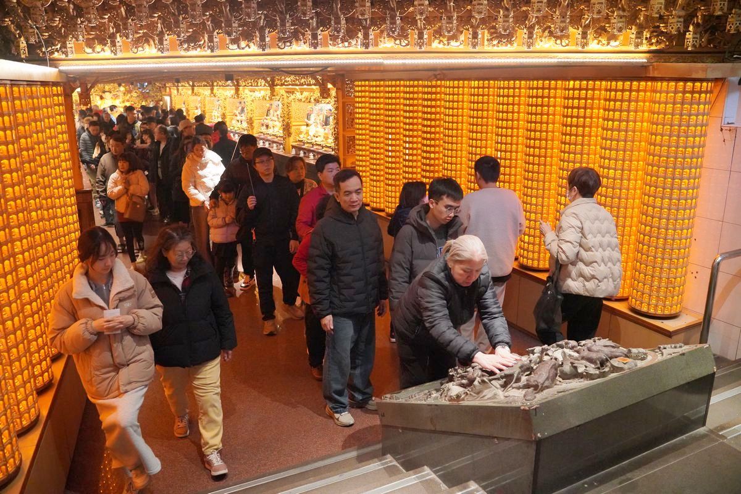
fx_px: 576
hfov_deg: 65.5
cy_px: 247
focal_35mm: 28
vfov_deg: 46.4
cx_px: 370
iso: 12800
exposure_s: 1/160
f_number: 4
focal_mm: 28
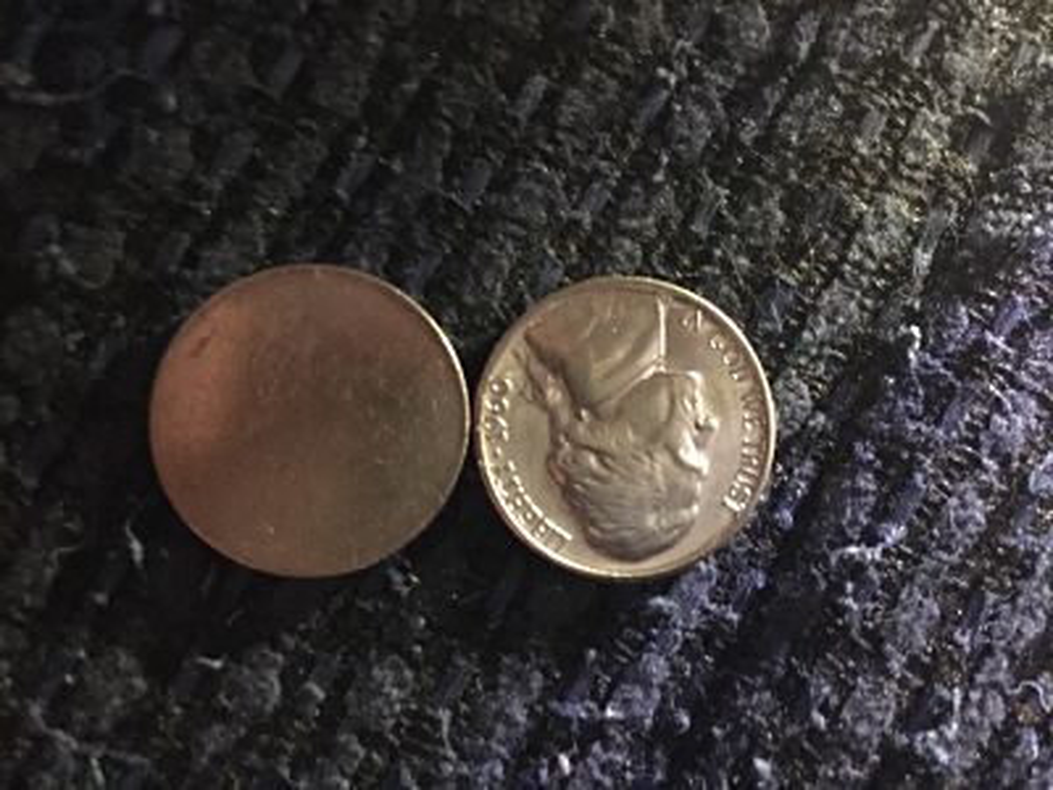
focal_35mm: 29
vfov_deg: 48.2
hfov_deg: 61.7
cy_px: 395
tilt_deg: -71.9
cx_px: 526
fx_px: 882
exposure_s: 1/15
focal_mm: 4.15
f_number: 2.2
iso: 500
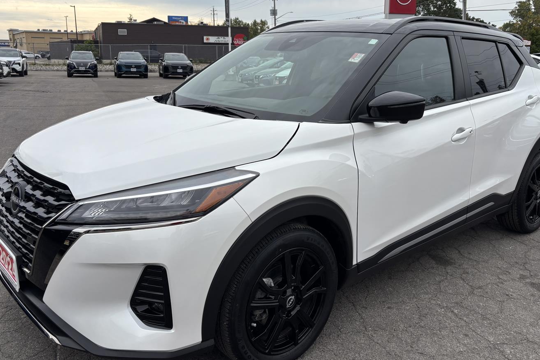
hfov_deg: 57.2
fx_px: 495
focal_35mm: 33
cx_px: 276
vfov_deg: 39.9
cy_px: 155
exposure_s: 1/2451
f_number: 1.6
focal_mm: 5.96
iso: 50
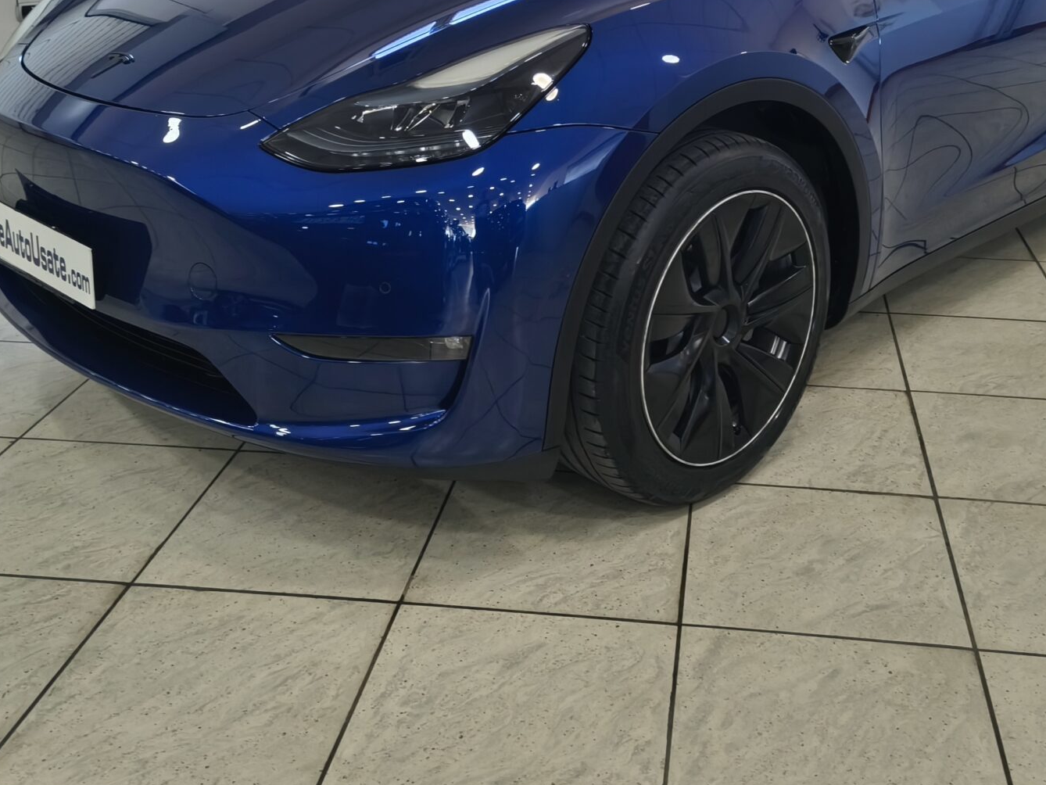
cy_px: 81
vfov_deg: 31.4
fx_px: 1330
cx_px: 591
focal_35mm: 44
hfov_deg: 42.9
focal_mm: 5.35
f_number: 1.7
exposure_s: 1/50
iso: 500
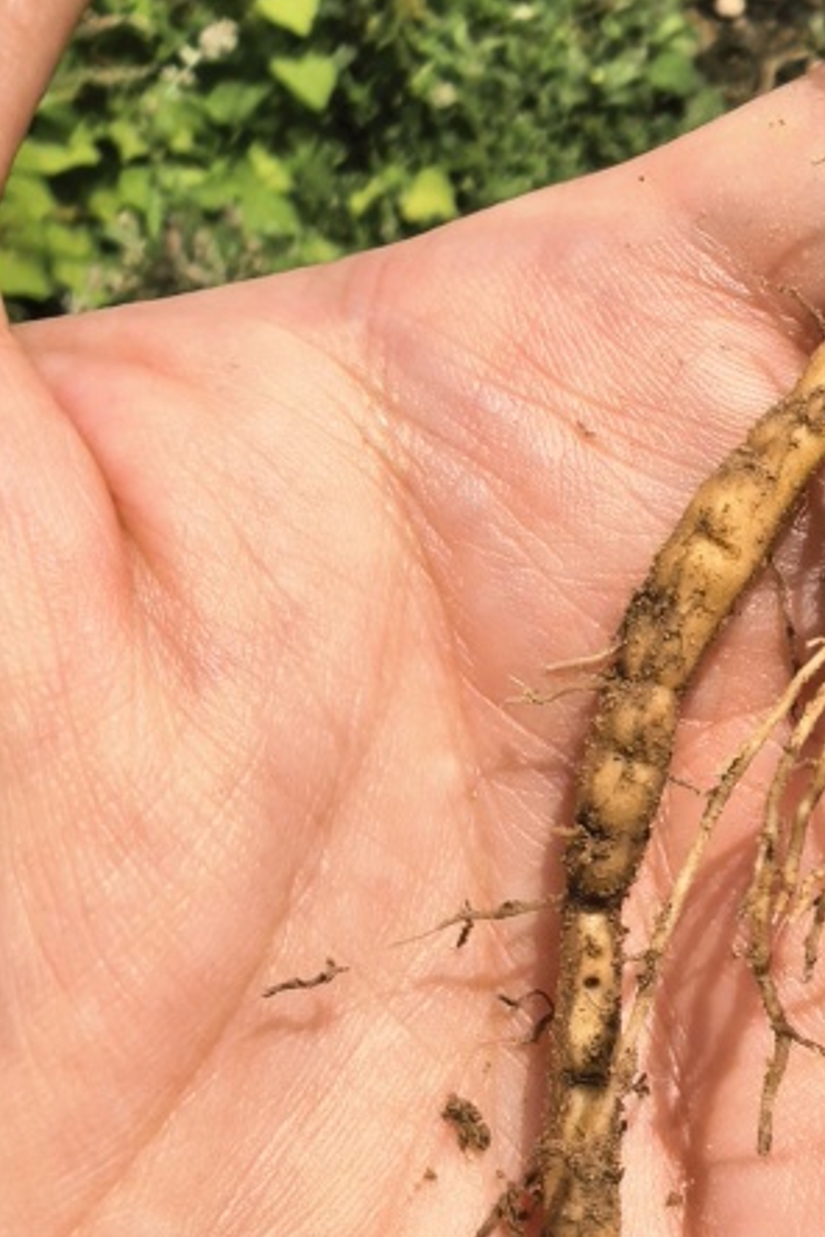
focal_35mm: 60
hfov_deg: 21.7
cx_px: 858
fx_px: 2062
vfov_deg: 33.2
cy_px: 793
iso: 100
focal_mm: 1.95
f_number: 2.2
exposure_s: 1/3356
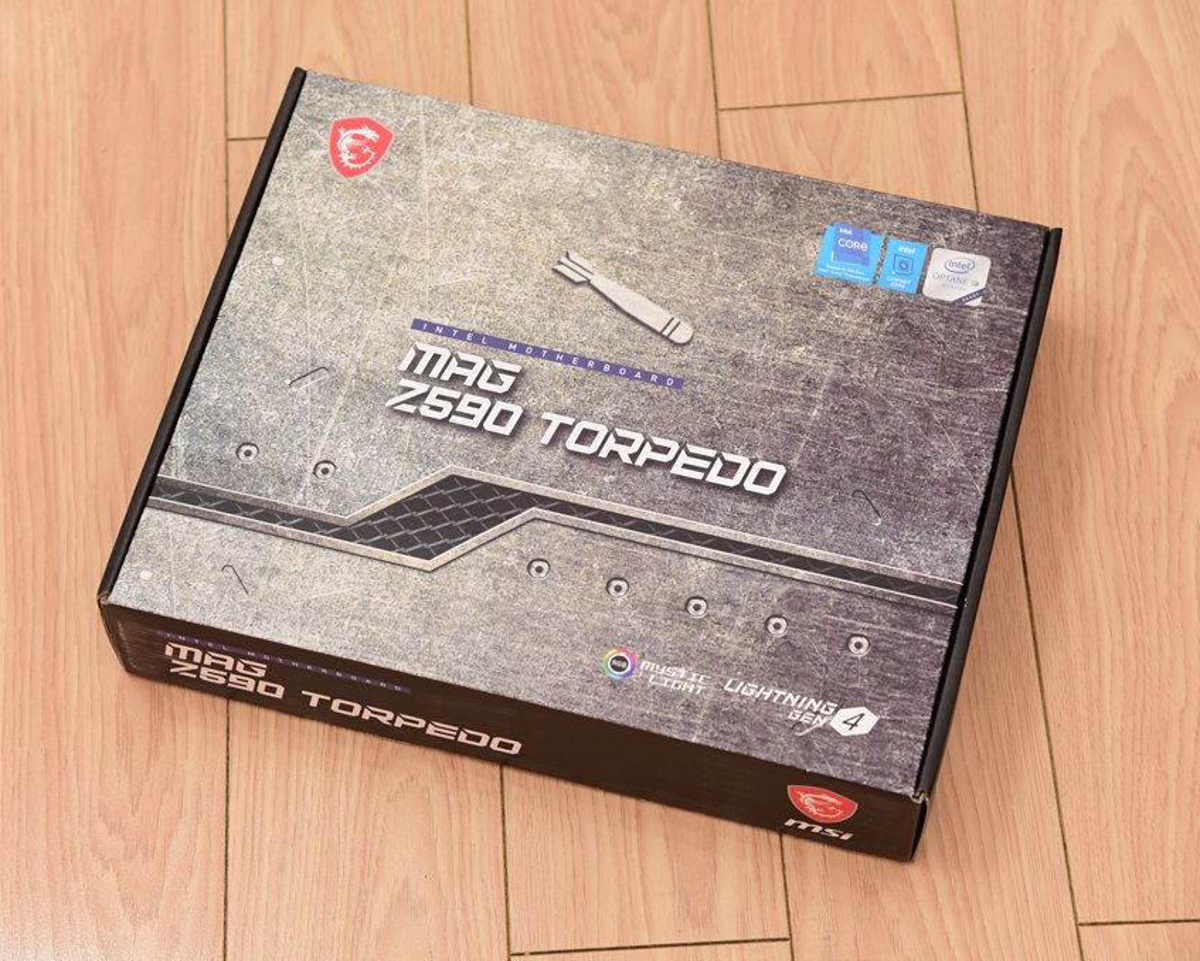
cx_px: 582
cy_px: 481
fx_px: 3304
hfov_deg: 20.6
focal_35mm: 93
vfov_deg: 16.5
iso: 1600
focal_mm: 82
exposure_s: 1/60
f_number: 5.6
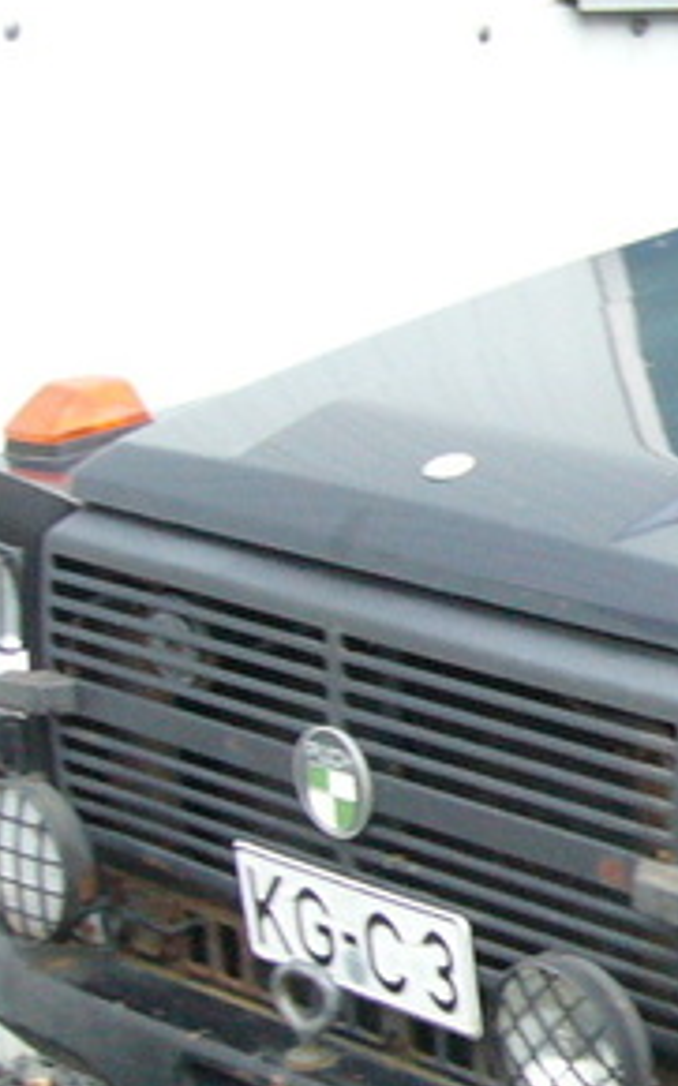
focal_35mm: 117
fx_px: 3462
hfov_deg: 10.4
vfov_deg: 17.8
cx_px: 1311
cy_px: 622
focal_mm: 6.6
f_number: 3
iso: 200
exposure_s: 1/8
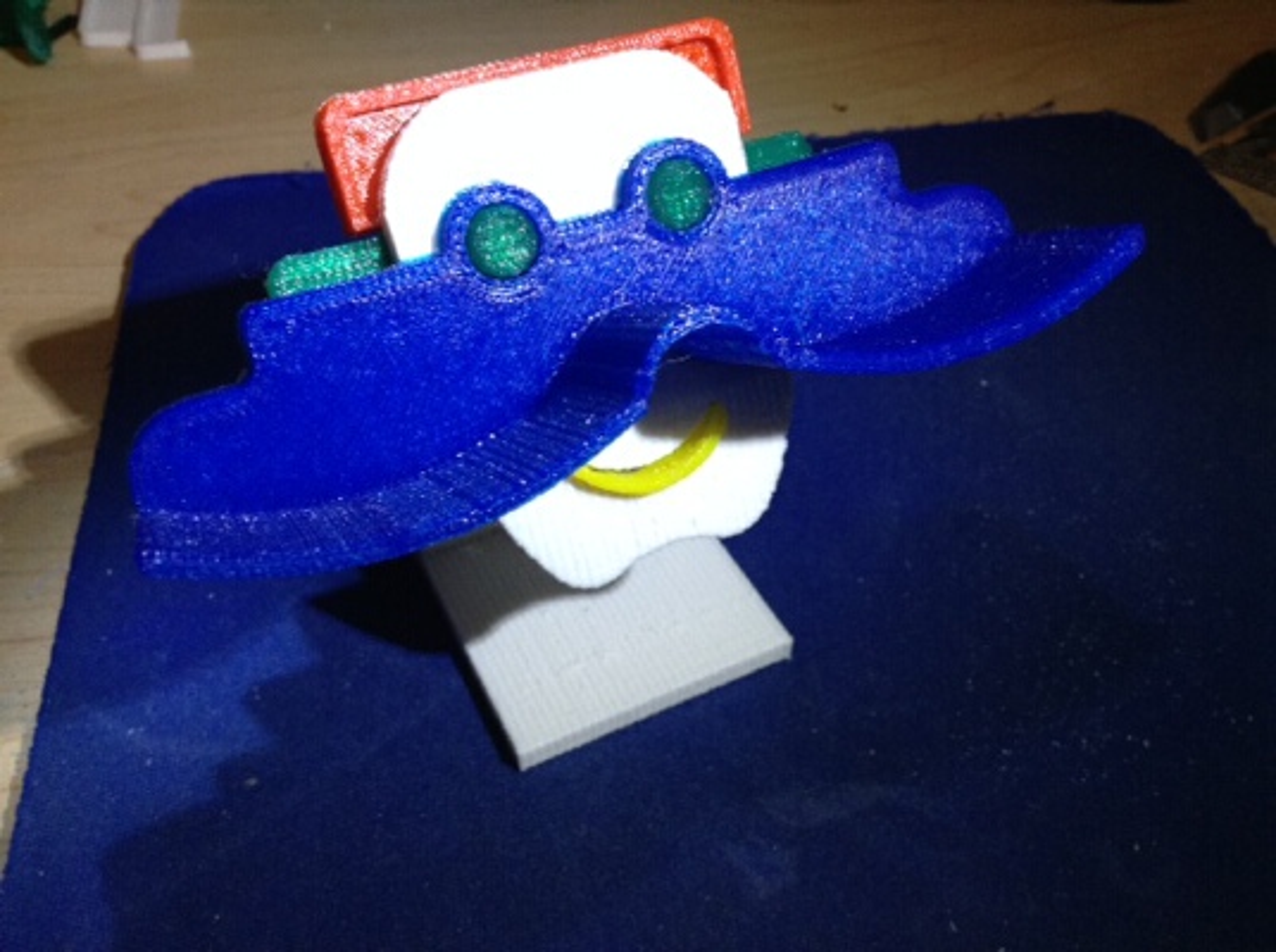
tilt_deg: -46.4
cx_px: 638
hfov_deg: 55.4
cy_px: 476
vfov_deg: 42.8
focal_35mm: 33
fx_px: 1214
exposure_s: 1/24
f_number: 2.4
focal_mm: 3.3
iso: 125
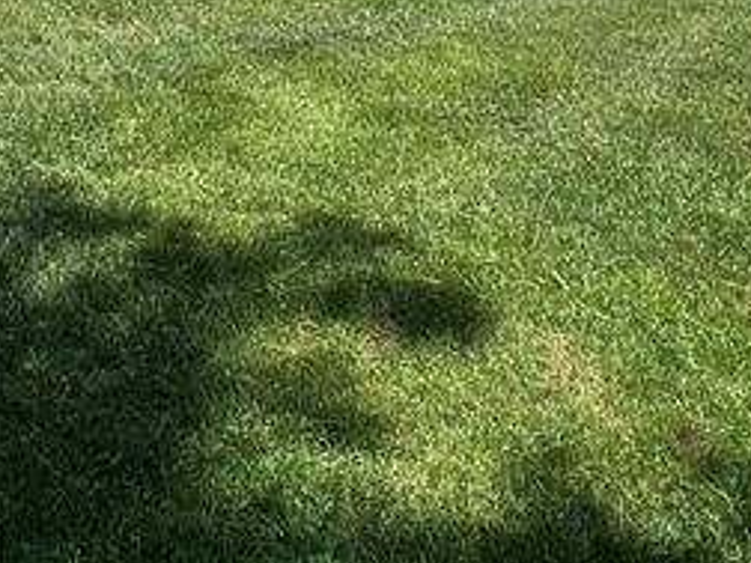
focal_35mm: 57
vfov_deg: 21.6
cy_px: -271
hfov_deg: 33.0
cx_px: 173
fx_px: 1237
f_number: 2.2
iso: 40
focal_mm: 2.22
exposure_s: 1/1304
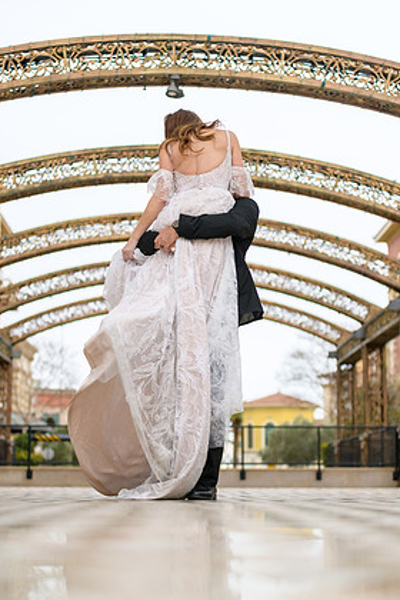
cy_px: 284
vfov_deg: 27.0
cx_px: 211
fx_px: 1250
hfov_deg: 18.2
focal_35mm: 75
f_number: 2.8
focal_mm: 70
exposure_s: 1/3200
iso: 400
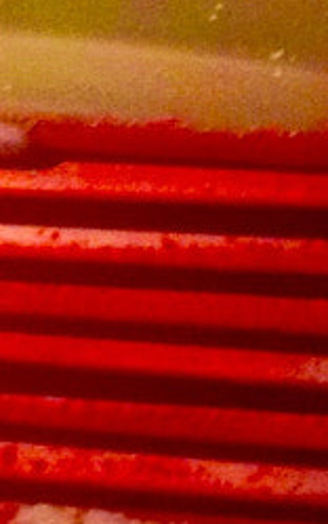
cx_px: -320
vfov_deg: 8.8
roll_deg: +0.4
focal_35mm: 238
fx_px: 3398
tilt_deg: -26.9
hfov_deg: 5.4
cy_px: 122
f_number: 2.4
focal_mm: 4.28
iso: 250
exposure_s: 1/20
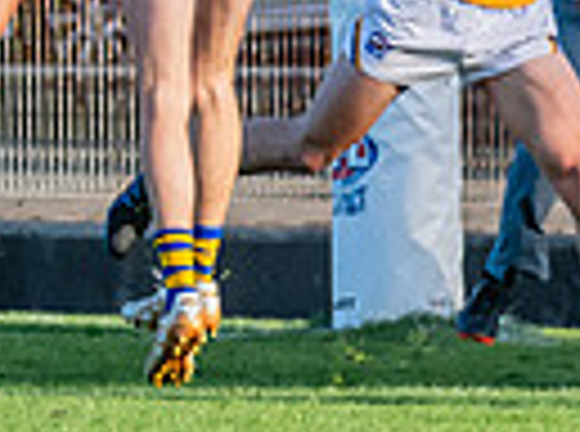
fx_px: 27686
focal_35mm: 1657
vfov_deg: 0.9
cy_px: -416
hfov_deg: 1.2
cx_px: 213
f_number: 6.3
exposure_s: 1/1600
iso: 800
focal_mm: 250
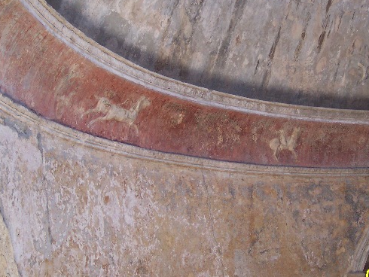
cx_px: 211
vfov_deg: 23.6
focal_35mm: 62
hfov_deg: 31.1
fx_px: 661
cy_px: 108
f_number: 2.8
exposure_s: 1/90
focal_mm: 8
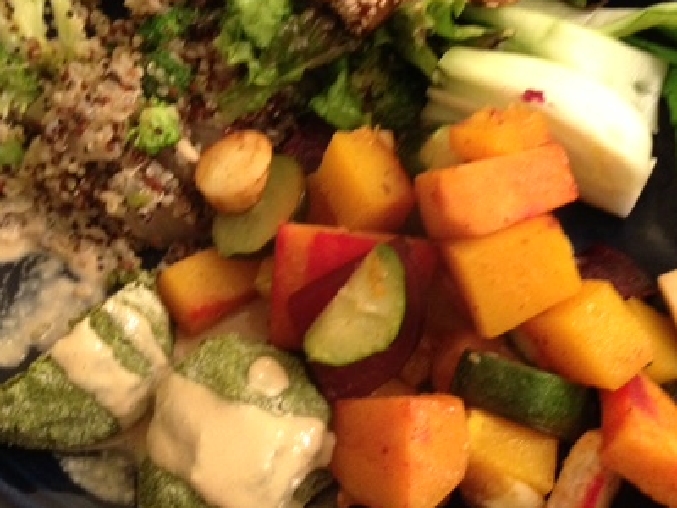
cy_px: 193
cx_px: 342
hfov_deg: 34.3
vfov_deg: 26.0
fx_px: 1095
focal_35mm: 56
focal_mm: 4.28
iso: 400
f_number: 2.4
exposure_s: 1/20
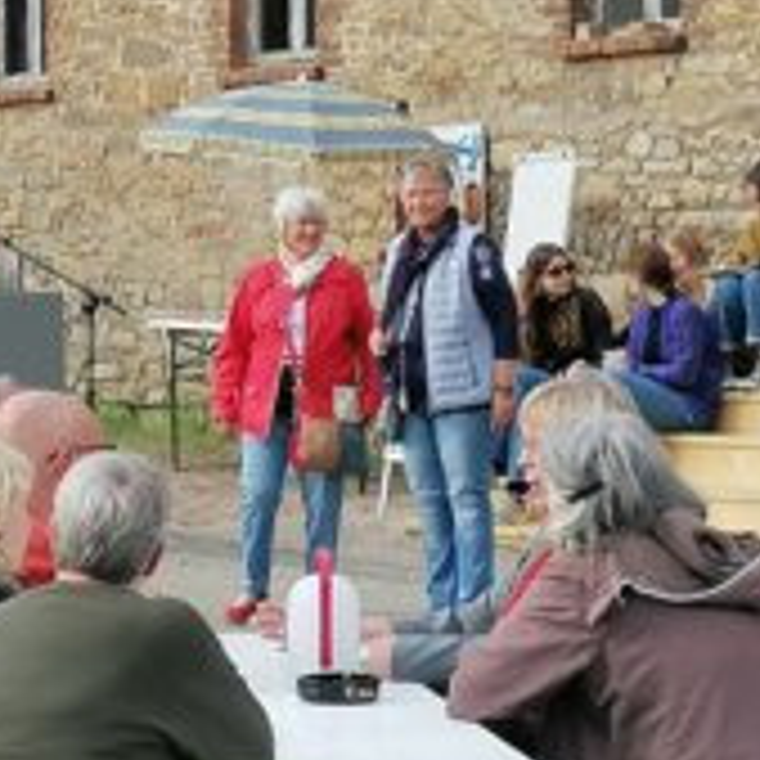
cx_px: 9
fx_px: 4521
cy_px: 193
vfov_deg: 9.6
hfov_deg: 9.5
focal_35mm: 182
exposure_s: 1/508
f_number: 1.8
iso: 50
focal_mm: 4.75
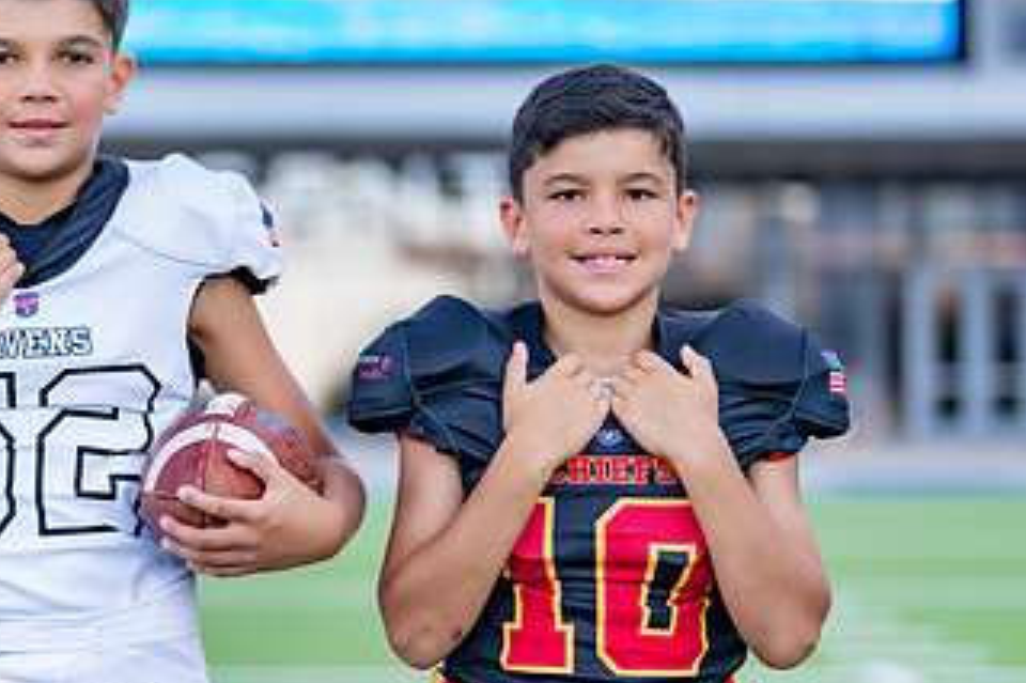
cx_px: 238
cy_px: 427
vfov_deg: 12.2
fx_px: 3190
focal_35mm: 112
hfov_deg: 18.1
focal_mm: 50
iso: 100
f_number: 1.2
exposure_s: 1/640
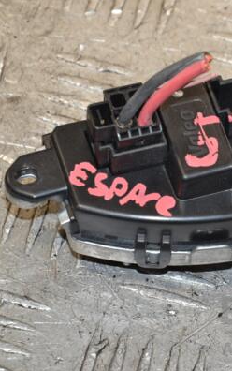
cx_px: 204
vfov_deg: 9.8
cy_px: 186
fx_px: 2152
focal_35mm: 213
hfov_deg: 6.2
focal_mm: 92
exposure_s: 1/200
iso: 800
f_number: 9
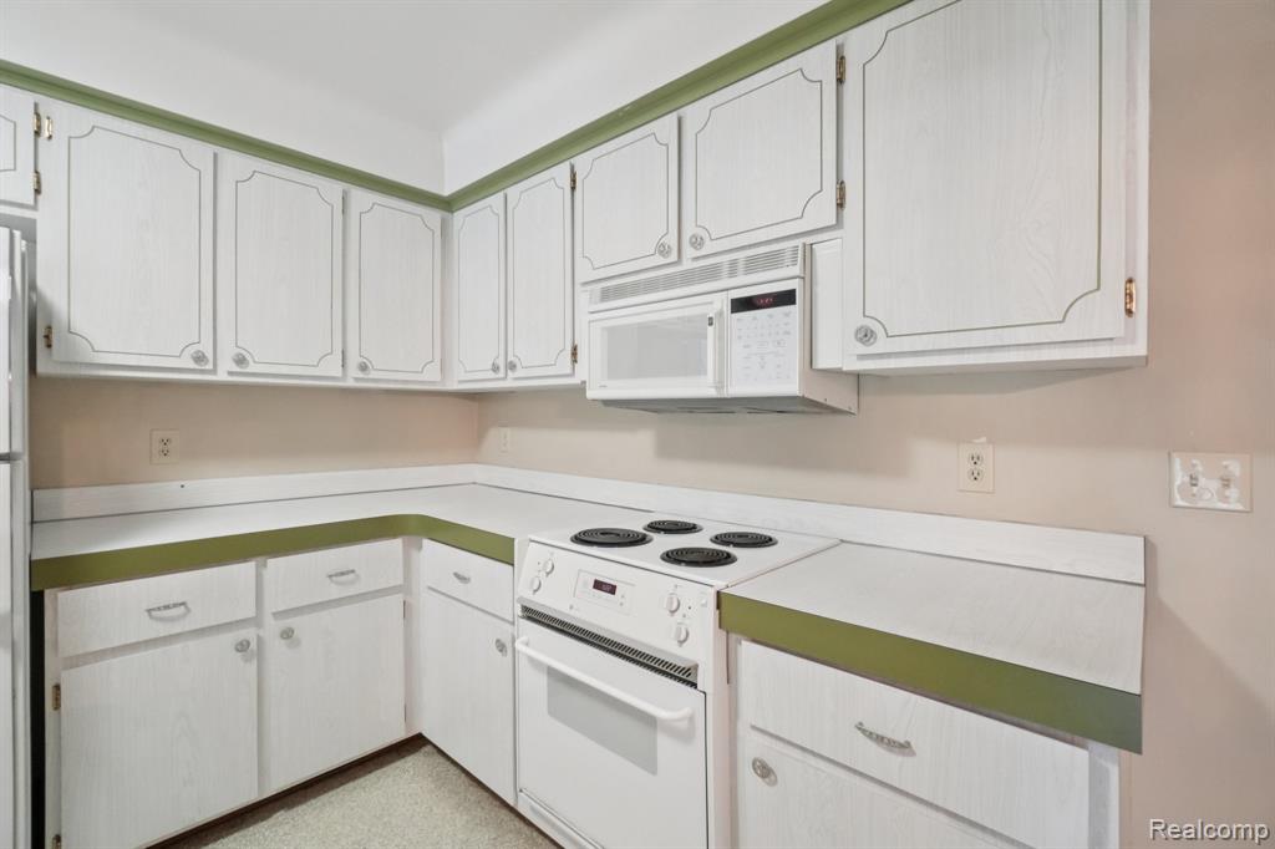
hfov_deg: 100.4
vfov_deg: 77.3
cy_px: 424
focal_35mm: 15
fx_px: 531
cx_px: 638
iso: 2000
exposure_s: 1/30
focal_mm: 10
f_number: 8
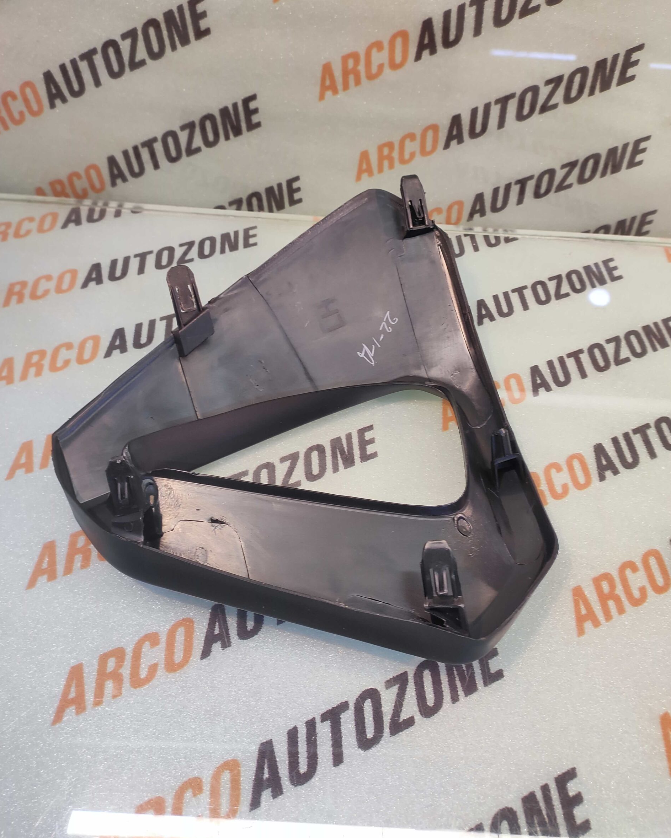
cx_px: 339
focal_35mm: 18
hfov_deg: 73.8
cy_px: 386
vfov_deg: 86.2
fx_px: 447
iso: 150
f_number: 1.79
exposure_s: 1/33
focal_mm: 4.74
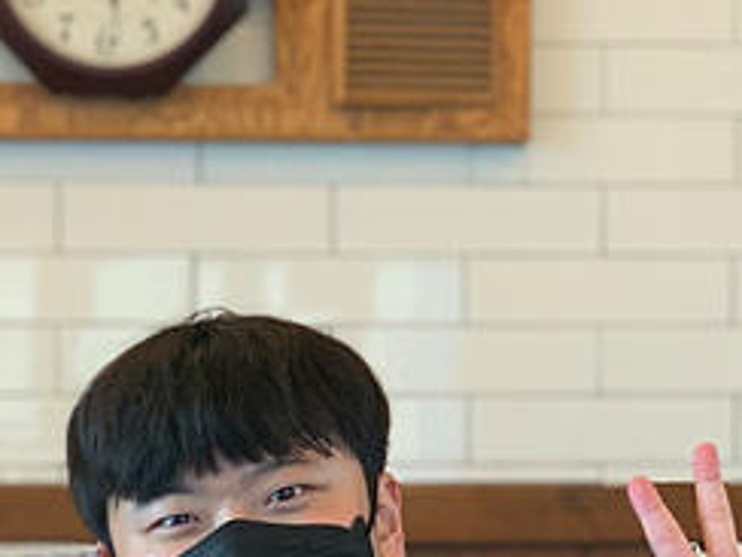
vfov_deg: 9.8
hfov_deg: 13.1
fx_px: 3194
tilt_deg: -1.6
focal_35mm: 149
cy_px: 747
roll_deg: -0.7
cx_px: -6
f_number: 2.4
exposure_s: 1/60
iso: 125
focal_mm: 6
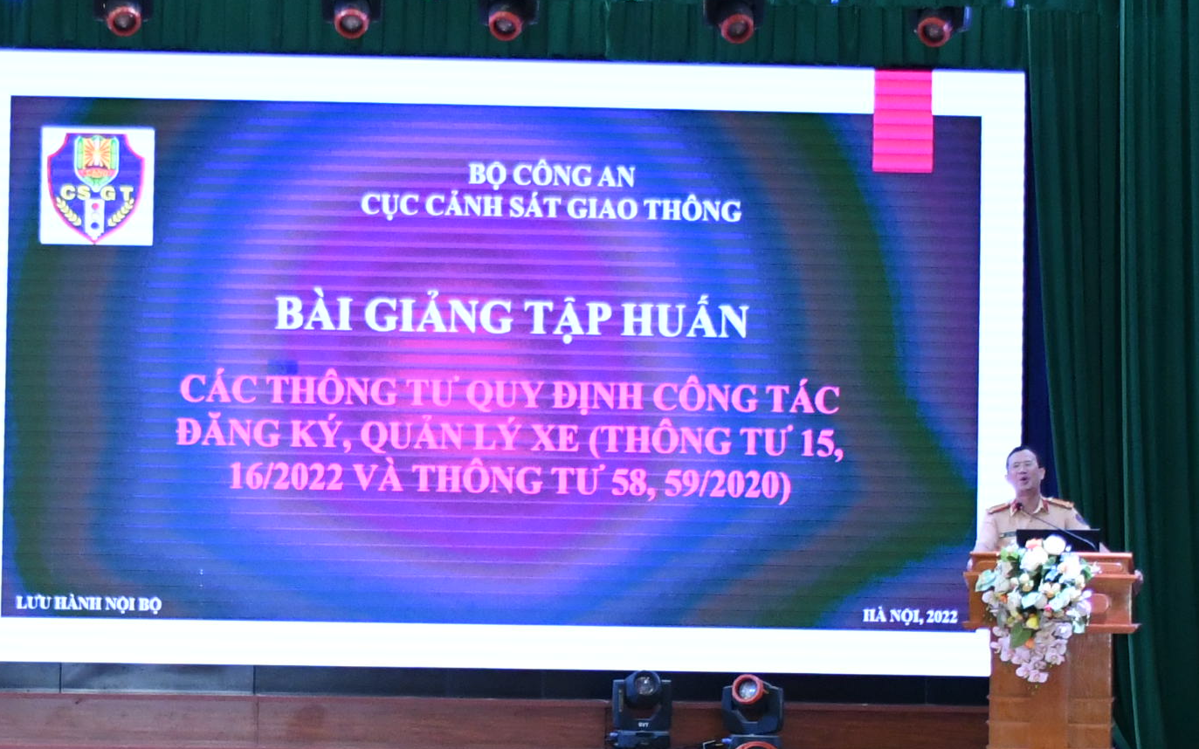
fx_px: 4102
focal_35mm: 126
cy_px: 534
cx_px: 379
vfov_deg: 10.4
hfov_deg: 16.6
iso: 2500
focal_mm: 27
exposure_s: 1/200
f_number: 4
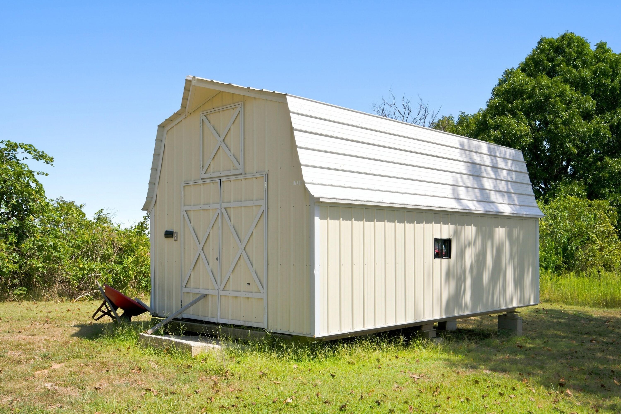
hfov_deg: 54.4
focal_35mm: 35
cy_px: 207
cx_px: 310
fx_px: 604
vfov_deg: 37.9
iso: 500
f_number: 9
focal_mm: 35
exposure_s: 1/1250
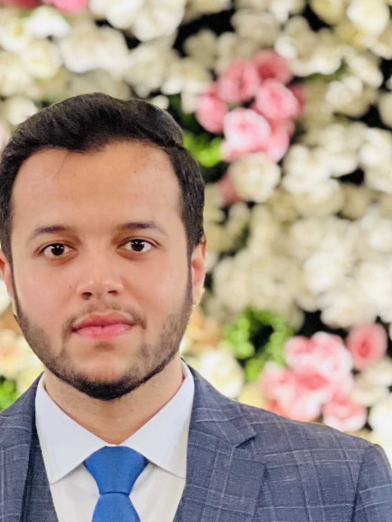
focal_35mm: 267
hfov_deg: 5.6
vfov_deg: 7.4
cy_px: 556
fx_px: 4032
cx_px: 141
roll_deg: +0.0
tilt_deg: +0.3
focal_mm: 9
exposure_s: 1/20
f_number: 2.8
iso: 320
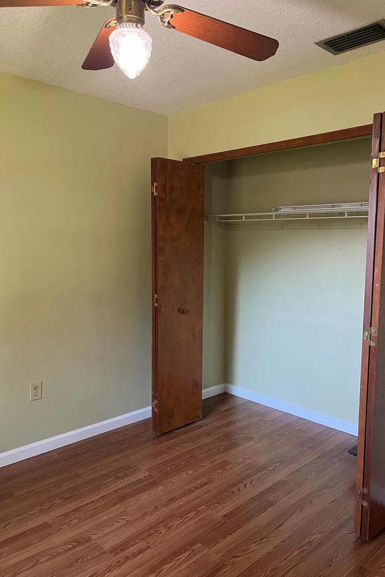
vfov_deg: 65.5
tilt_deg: -6.7
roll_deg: +0.1
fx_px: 449
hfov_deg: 46.3
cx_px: 212
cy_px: 289
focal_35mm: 28
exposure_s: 1/60
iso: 400
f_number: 1.6
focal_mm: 5.1
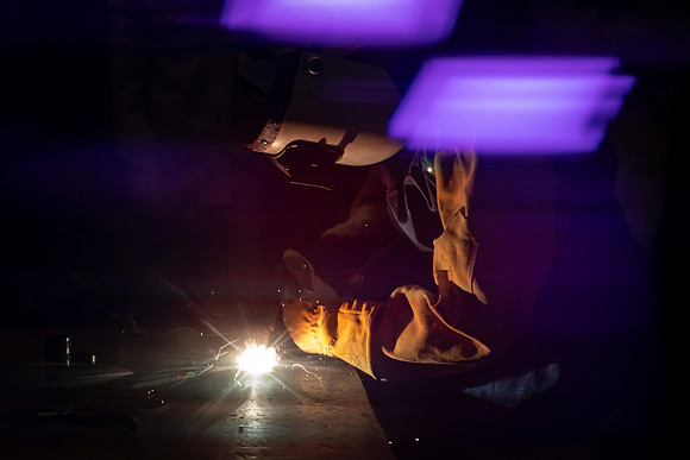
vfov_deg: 15.6
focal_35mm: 88
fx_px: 1683
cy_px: 260
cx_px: 345
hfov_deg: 23.2
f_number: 2.8
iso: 8000
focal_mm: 76
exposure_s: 1/1000
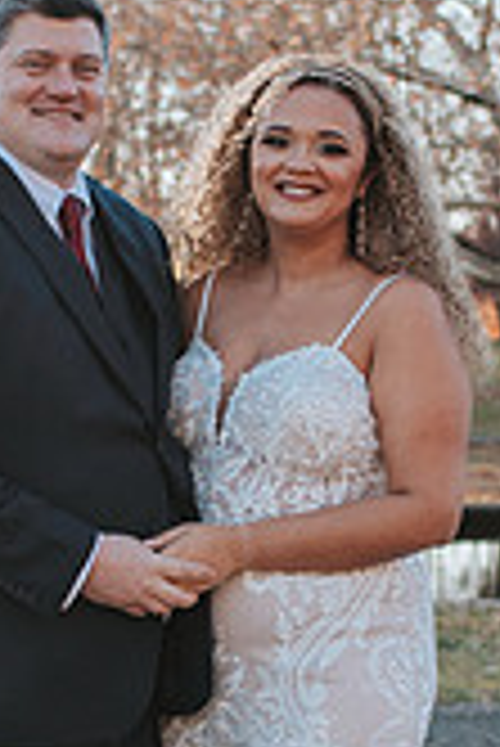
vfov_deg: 13.5
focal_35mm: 151
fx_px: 3139
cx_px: 233
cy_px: 668
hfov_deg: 9.1
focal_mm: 35
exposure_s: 1/800
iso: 200
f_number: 2.8
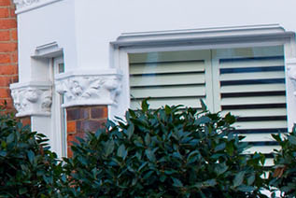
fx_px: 1819
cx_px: -344
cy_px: 10
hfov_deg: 8.7
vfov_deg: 6.2
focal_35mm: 221
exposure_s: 1/320
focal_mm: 35
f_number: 7.1
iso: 400
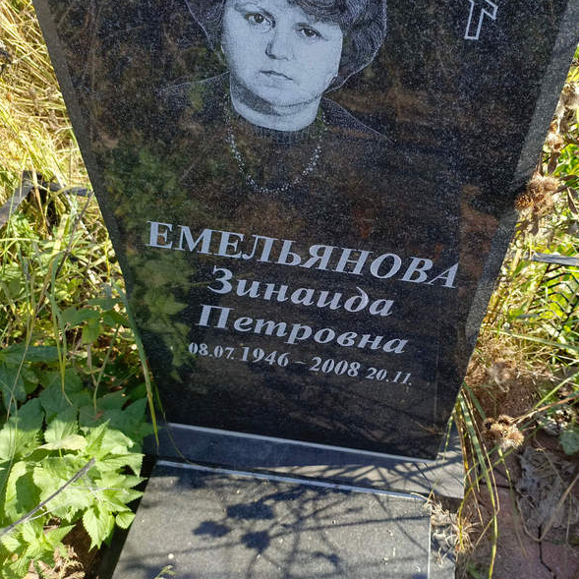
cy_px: 293
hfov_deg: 53.4
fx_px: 568
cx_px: 364
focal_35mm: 30
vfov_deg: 54.0
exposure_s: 1/224
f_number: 1.69
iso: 101
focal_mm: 4.76
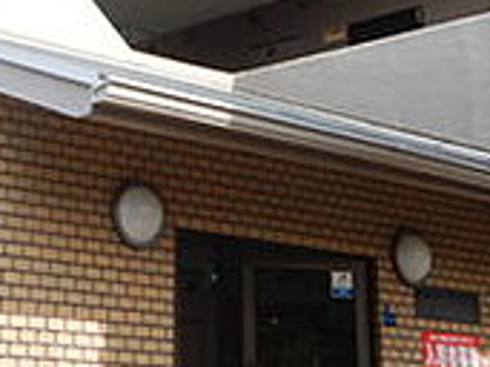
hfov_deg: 21.5
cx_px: 97
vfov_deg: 15.7
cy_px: -89
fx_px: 1273
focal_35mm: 90
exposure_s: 1/1000
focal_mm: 4.3
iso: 125
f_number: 2.8
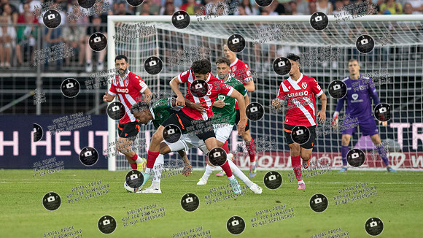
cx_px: 165
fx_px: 6866
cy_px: 88
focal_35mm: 612
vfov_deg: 2.0
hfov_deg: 3.5
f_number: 3.2
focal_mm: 300
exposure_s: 1/1600
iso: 3200
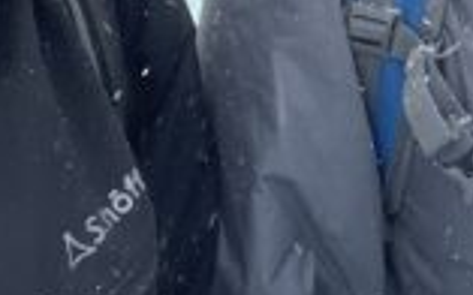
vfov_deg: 9.5
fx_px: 1533
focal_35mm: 119
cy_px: -461
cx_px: 780
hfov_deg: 15.6
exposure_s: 1/720
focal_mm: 2.71
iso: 25
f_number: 2.2
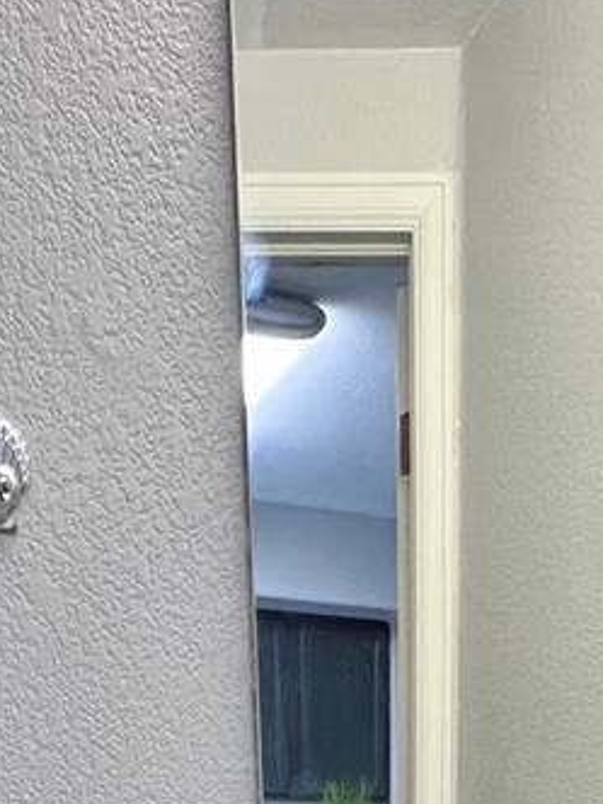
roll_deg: -1.0
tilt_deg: -18.3
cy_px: 1225
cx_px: 458
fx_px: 1092
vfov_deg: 27.2
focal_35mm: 47
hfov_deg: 30.3
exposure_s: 1/120
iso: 200
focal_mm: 1.57
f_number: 1.8
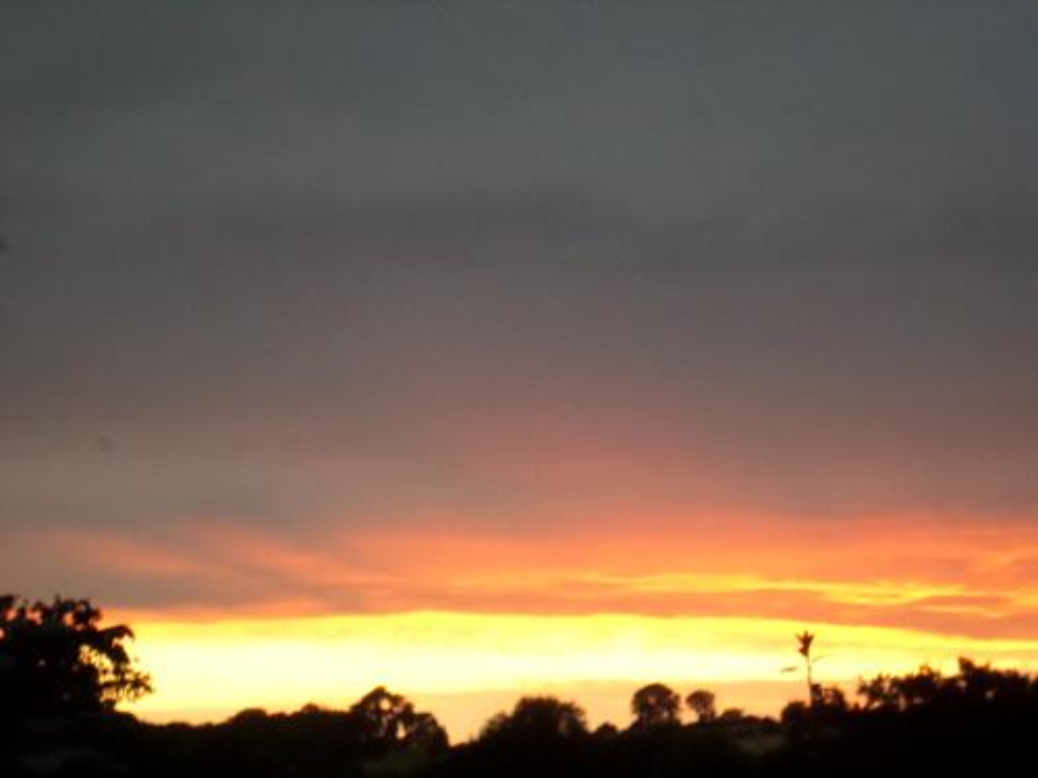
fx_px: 3748
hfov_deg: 15.8
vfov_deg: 11.9
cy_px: 389
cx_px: 519
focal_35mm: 125
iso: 640
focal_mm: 22.5
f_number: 6.3
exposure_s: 1/45
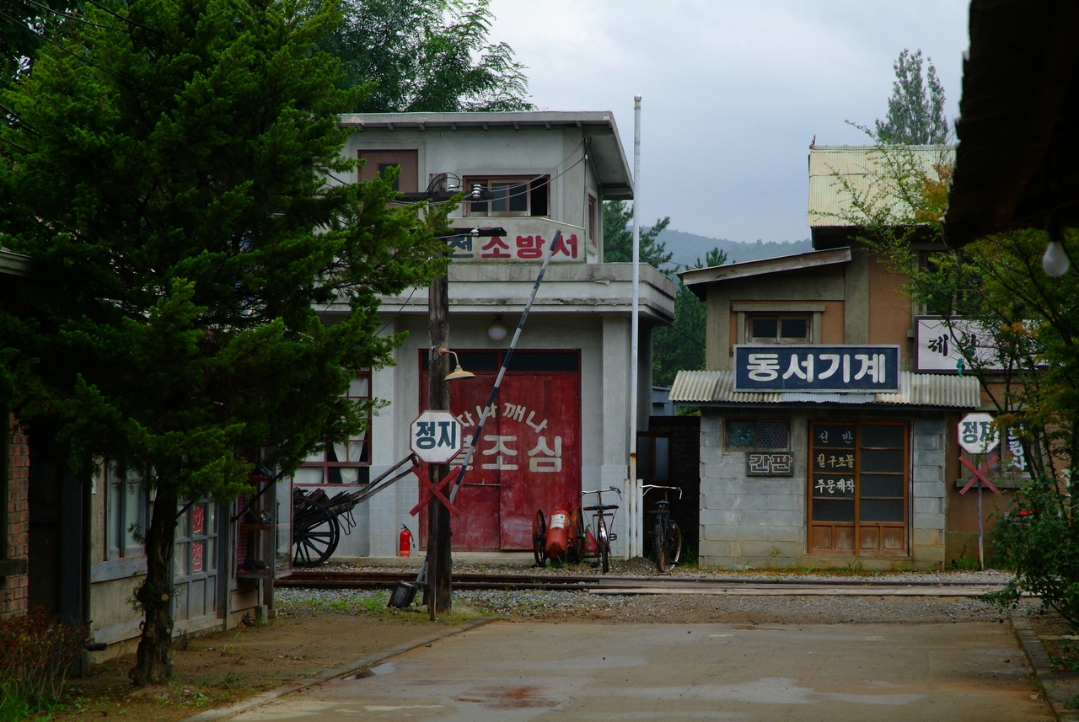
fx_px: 3151
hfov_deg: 19.4
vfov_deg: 13.1
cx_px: 540
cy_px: 361
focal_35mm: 105
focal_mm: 70
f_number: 8
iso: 400
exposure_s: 1/180
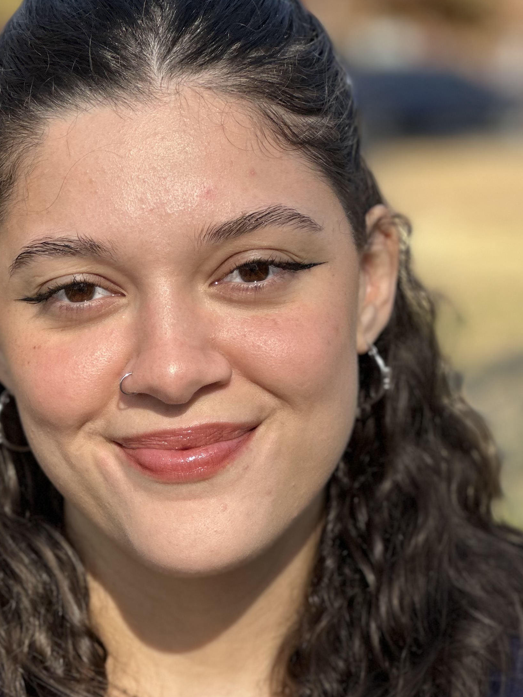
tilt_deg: -3.7
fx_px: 2881
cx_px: 161
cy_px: 353
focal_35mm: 143
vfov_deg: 13.8
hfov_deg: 10.4
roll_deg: -0.8
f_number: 2.8
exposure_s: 1/481
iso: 32
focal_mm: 9
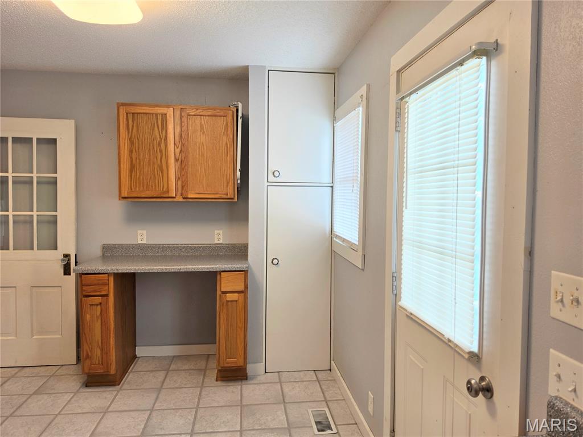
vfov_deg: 58.9
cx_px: 292
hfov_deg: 73.9
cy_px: 218
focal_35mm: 23
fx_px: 387
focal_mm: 6.5
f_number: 1.4
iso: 32
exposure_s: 1/120
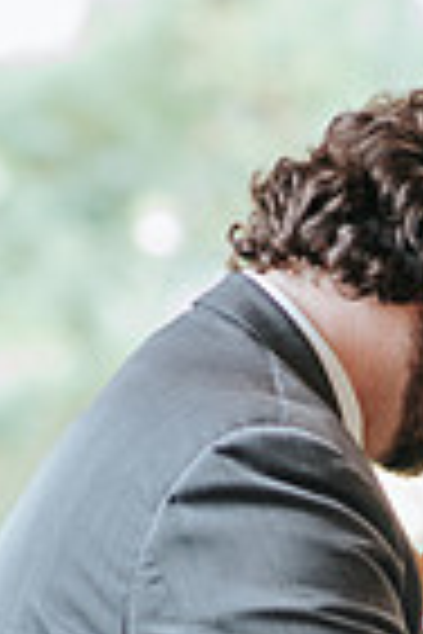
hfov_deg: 3.4
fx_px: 7155
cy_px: 967
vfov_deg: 5.0
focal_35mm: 406
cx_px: 621
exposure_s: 1/250
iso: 800
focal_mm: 85
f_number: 2.8
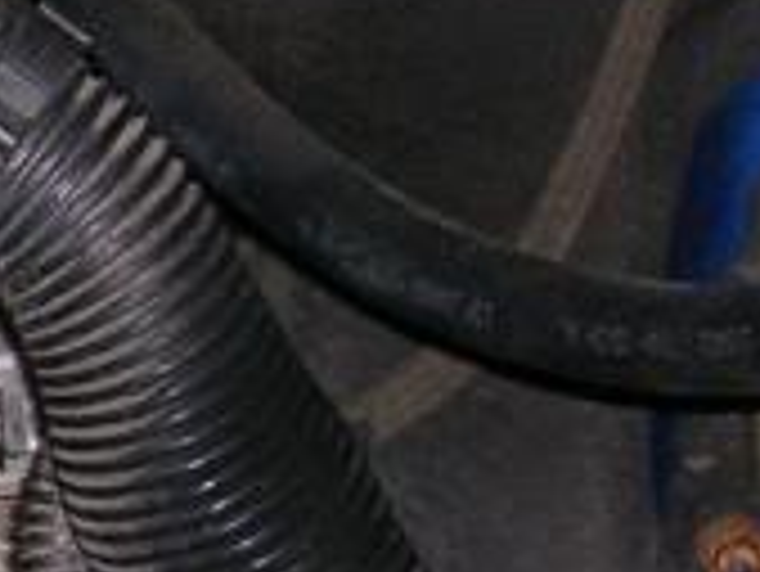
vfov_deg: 5.4
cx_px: -1178
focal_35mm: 278
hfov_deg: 6.7
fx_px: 6108
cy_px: 297
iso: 66
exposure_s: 1/60
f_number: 3.2
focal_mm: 7.7
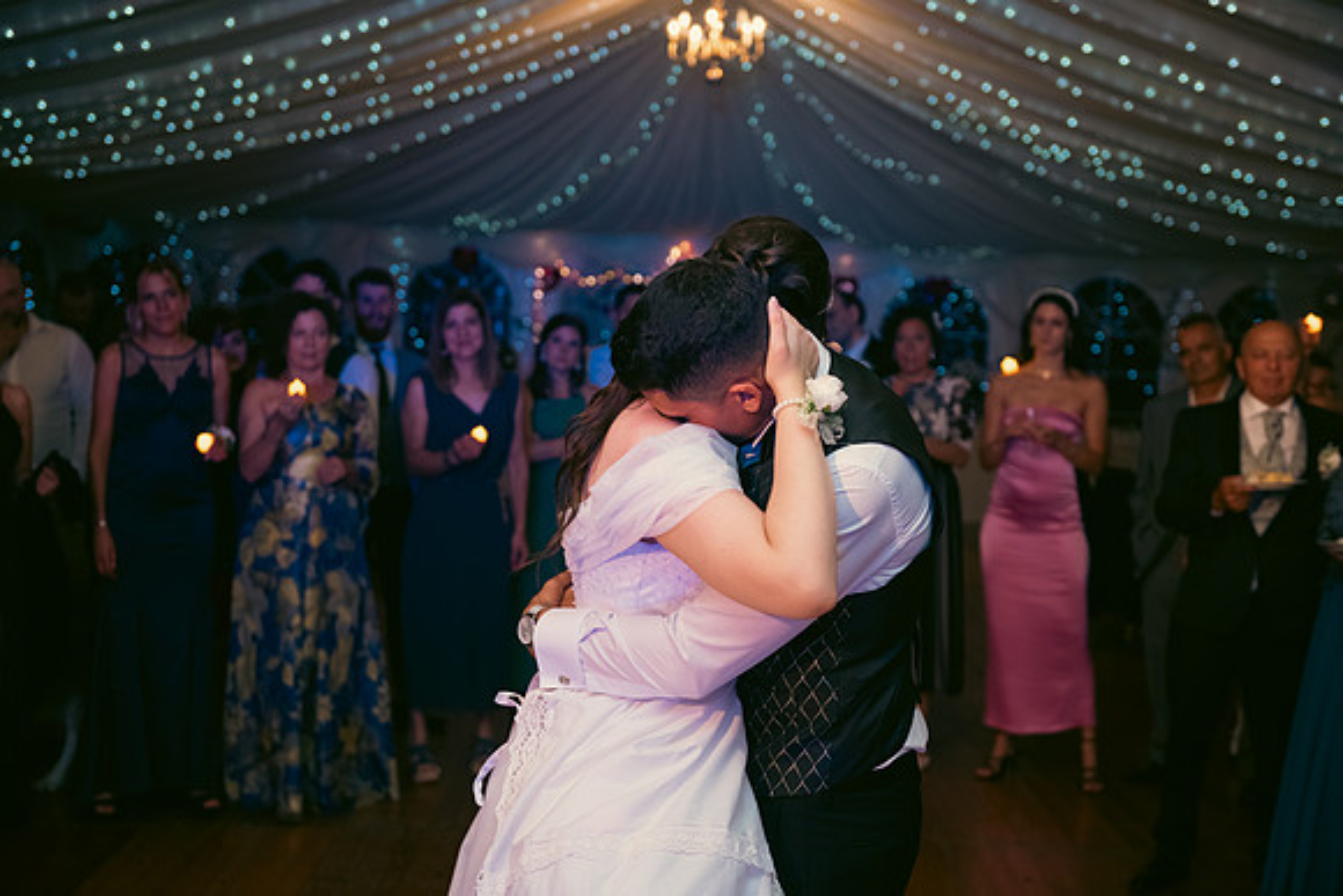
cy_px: 448
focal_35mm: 52
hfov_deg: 38.2
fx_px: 1940
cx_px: 672
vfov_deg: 26.0
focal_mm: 52
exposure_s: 1/160
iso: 800
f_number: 3.5
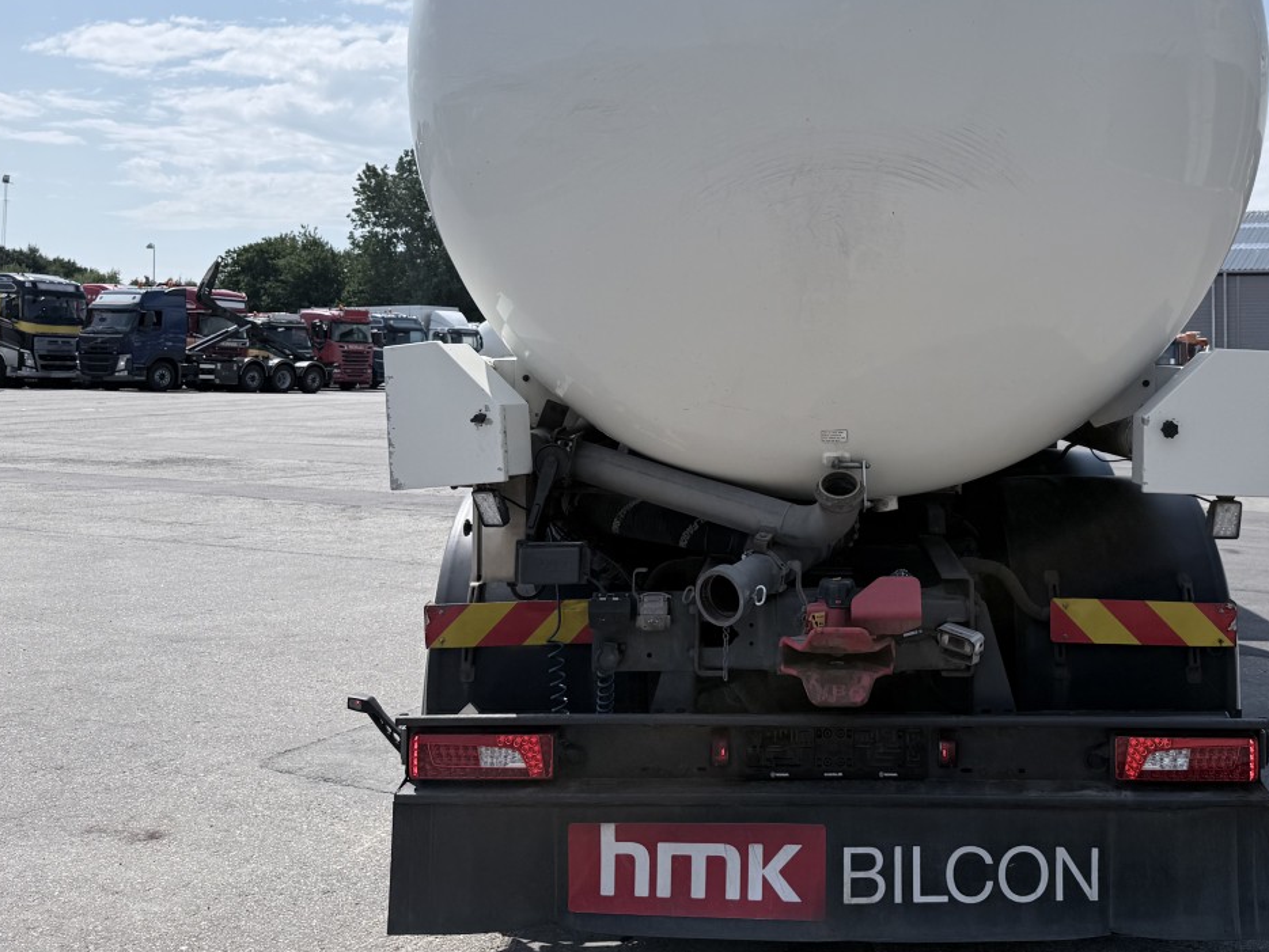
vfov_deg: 38.0
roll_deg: -0.6
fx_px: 1357
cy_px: 282
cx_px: 811
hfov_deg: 49.5
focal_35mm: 37
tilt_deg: +3.9
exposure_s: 1/8130
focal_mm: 6.76
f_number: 1.78
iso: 80
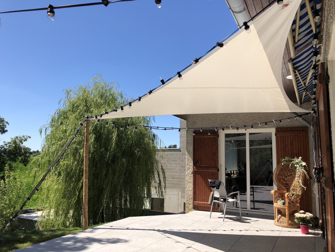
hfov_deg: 63.4
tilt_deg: +7.4
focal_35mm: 28
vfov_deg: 49.7
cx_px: 168
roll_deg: -0.3
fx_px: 271
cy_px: 126
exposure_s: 1/1675
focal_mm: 4
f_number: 1.8
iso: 20
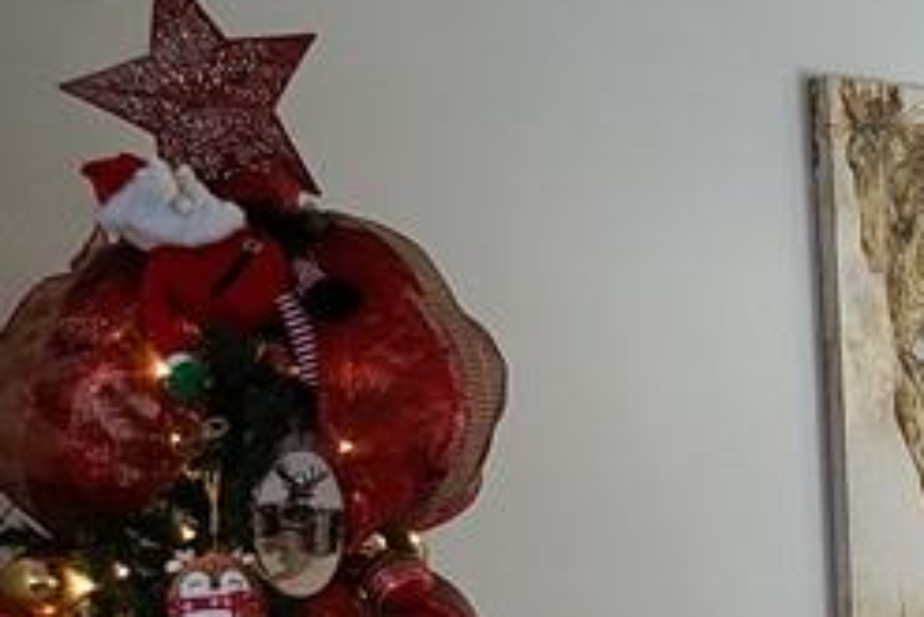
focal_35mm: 112
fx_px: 2876
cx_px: 1855
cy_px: 662
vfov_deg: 12.1
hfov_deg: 14.9
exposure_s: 1/60
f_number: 1.8
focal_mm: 5.4
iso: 125
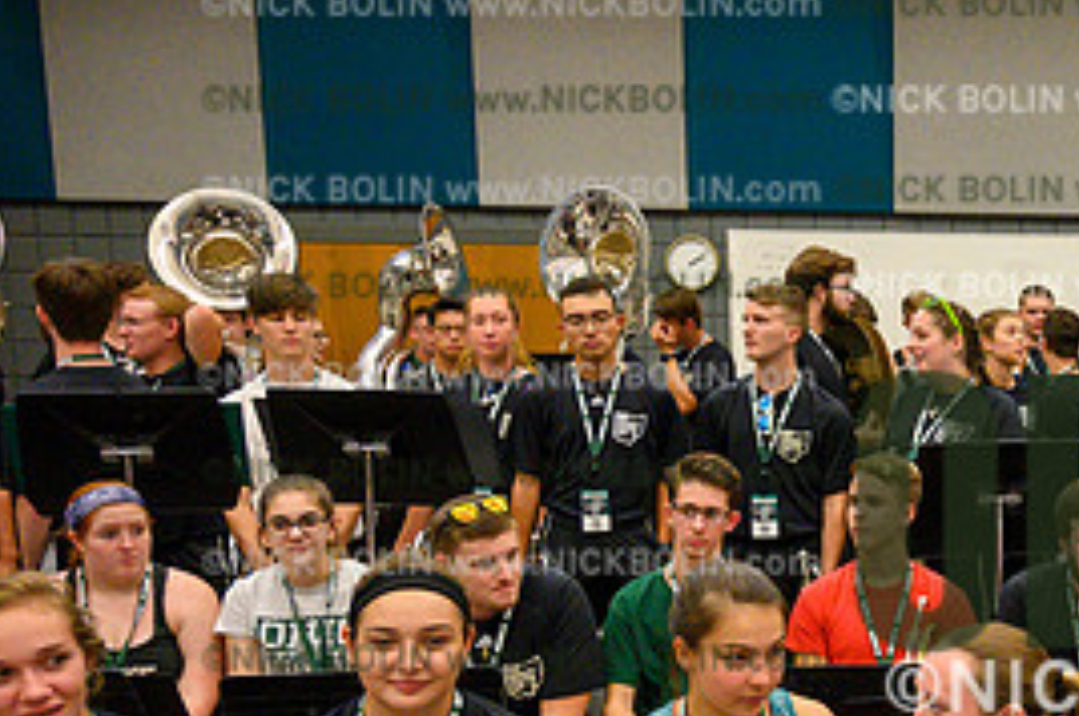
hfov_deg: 34.0
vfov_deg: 25.5
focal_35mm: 52
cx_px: 1139
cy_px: 563
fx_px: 1557
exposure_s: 1/640
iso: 8000
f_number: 4
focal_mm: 24
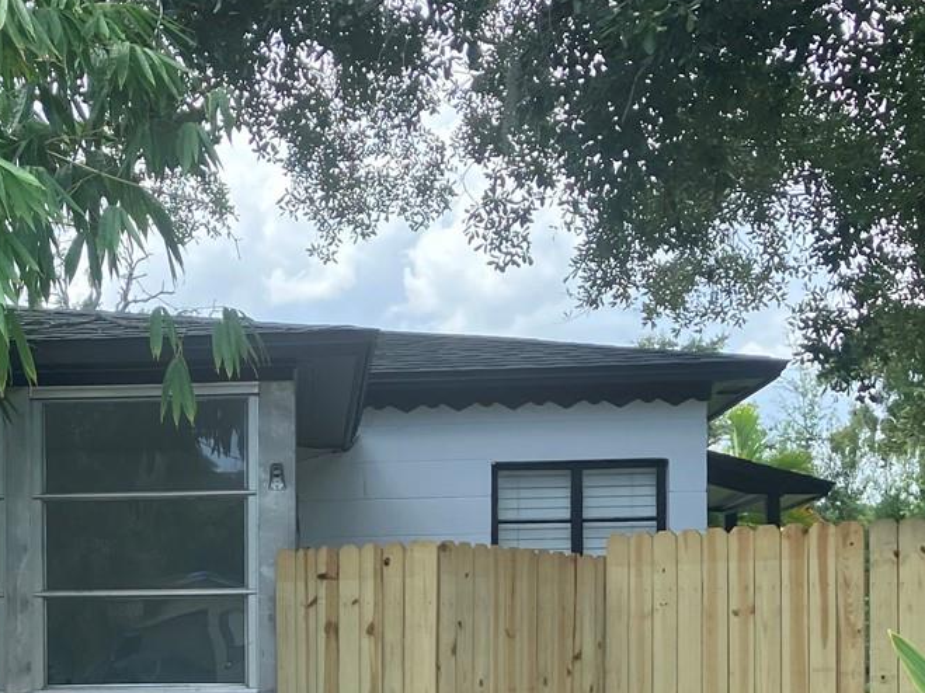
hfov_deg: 27.5
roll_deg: +0.4
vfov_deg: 20.8
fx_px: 1817
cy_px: 717
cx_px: 94
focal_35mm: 68
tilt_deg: +1.2
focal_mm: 3.99
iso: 32
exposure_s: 1/422
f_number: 1.8
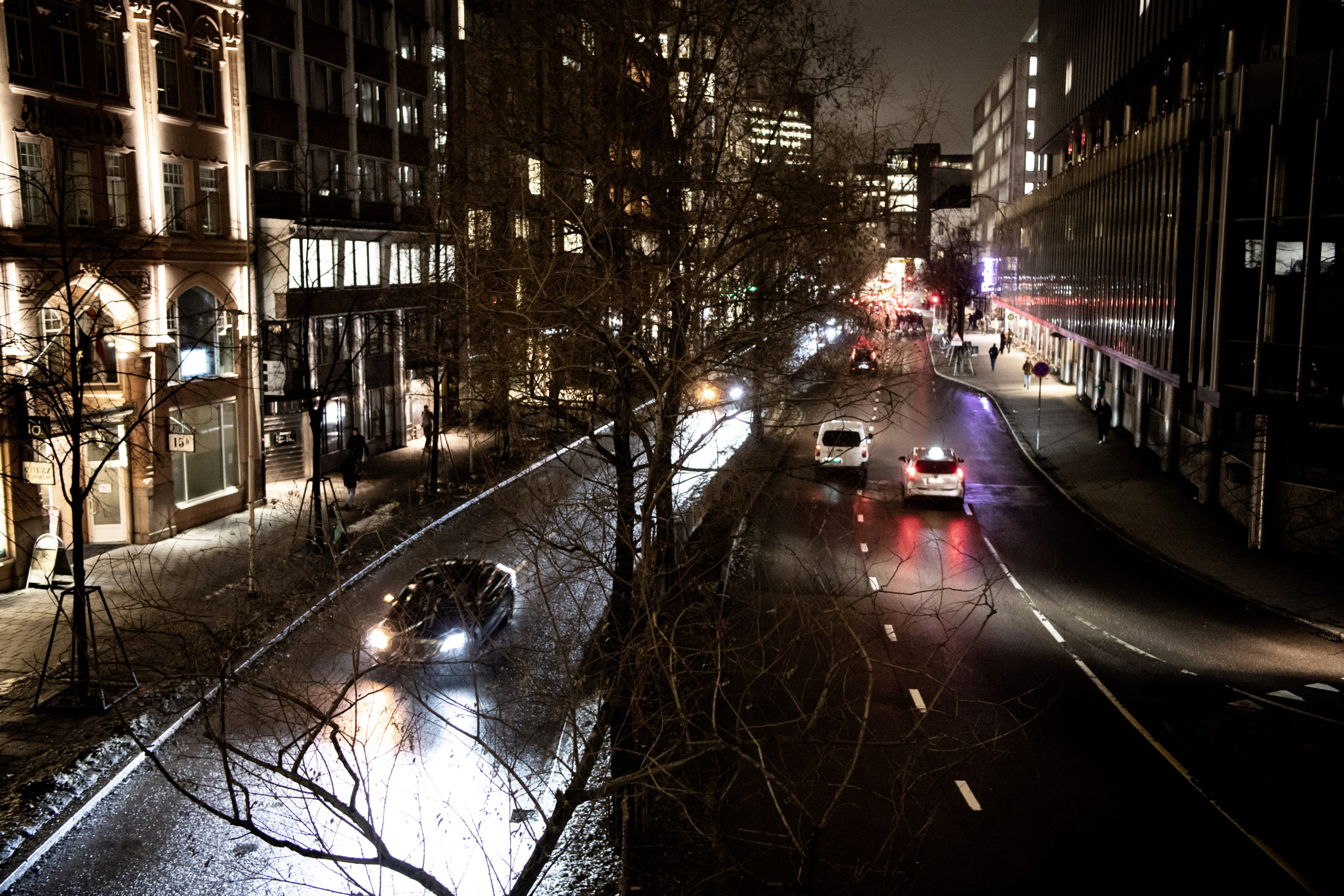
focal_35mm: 36
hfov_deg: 53.1
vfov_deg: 36.9
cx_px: 672
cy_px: 448
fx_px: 1344
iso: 6400
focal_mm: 36
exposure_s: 1/50
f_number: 2.8
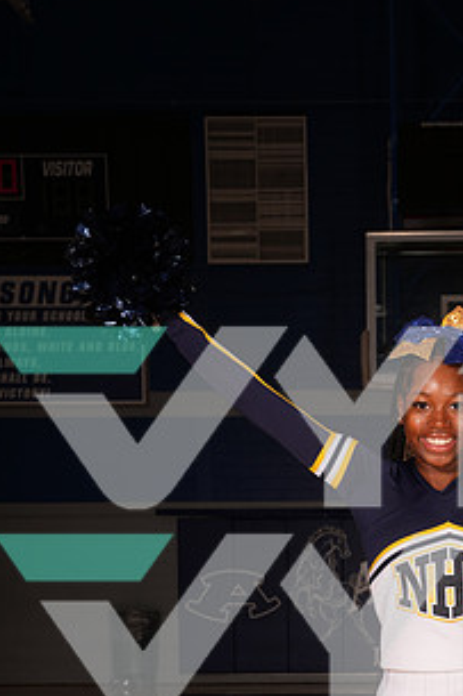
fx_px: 1545
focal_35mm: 80
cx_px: 430
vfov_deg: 24.6
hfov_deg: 16.8
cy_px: 625
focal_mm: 42
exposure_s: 1/100
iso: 100
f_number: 6.3
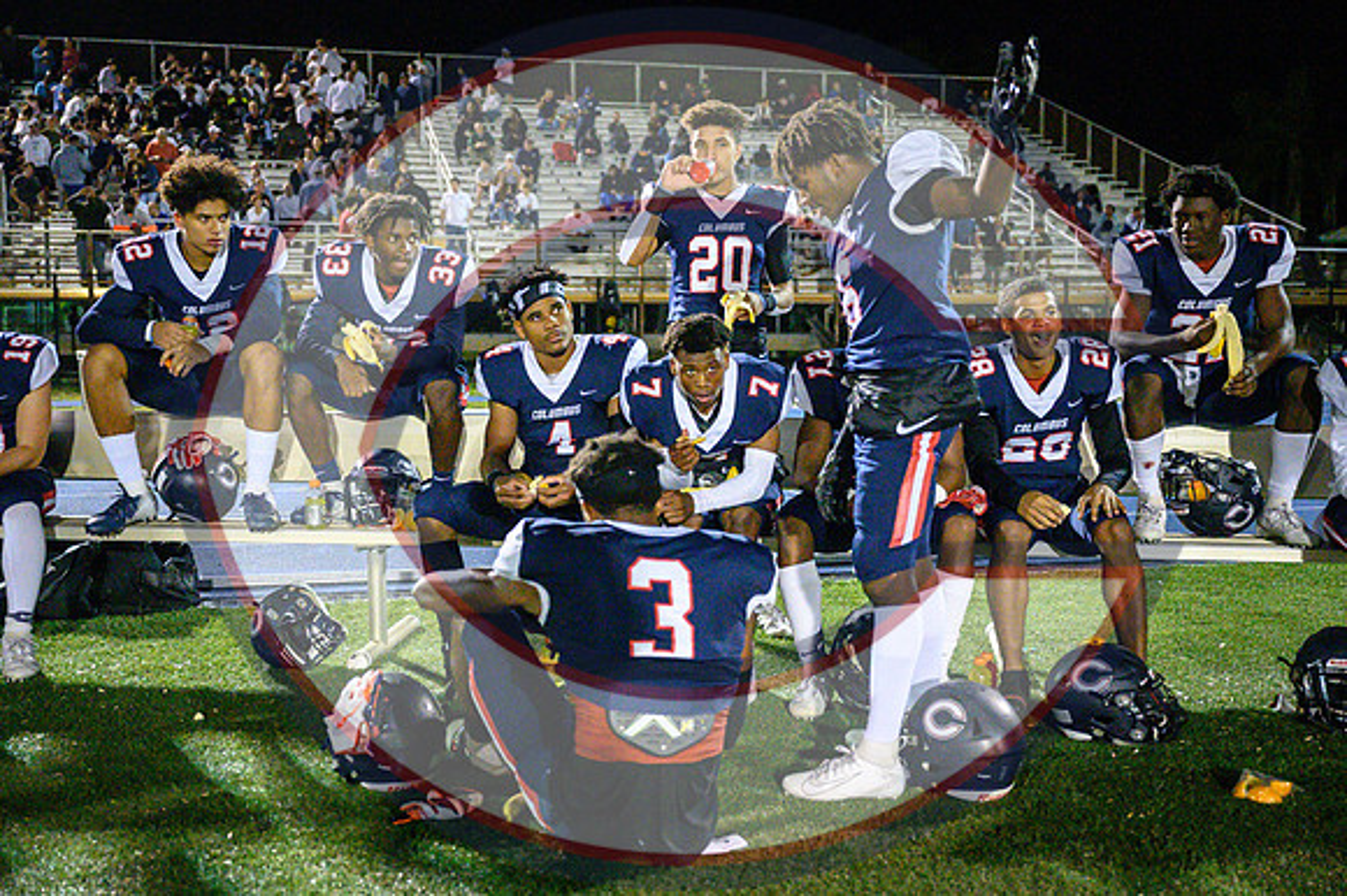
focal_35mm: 40
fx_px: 1496
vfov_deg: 33.4
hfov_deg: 48.5
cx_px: 674
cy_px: 448
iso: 22800
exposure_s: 1/3200
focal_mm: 40
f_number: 2.8
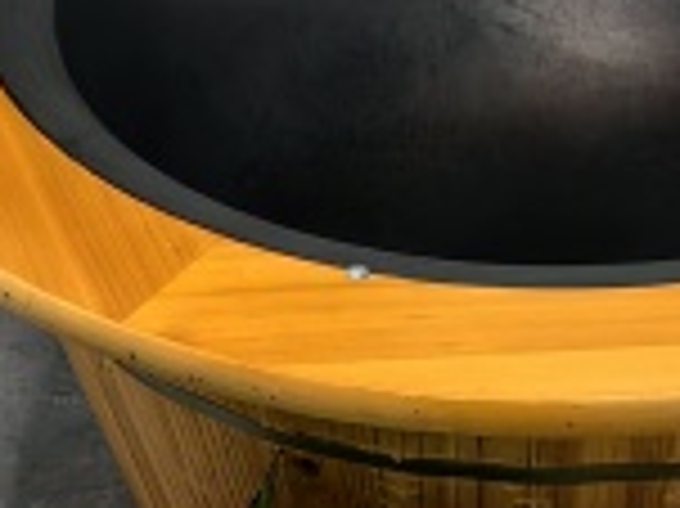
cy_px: 1232
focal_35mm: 143
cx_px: 140
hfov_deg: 13.7
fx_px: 2807
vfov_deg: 9.2
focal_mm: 5.75
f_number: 2
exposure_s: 1/100
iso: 160
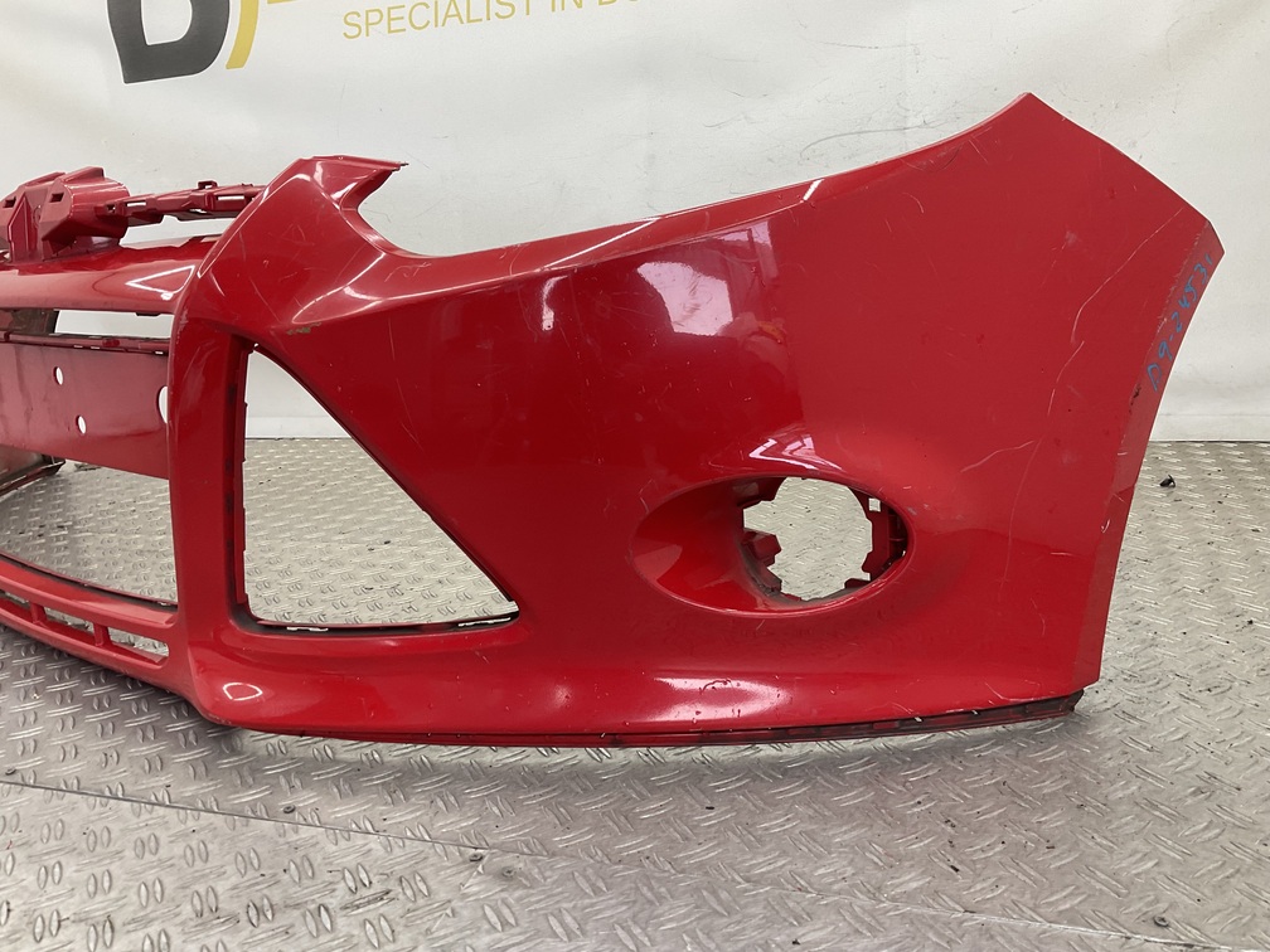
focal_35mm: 29
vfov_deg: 48.2
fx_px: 1064
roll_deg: +3.9
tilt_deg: -16.8
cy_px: 476
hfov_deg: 61.7
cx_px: 635
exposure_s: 1/120
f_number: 1.8
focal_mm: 3
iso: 40
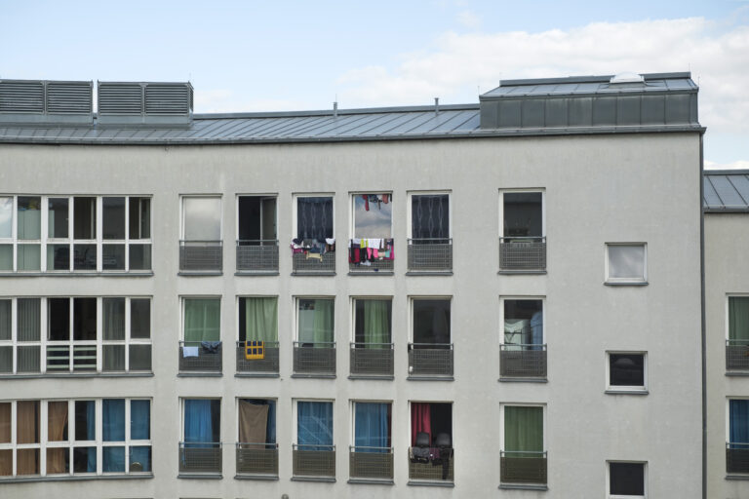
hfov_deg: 37.5
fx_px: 1103
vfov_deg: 25.5
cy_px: 250
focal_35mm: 53
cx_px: 374
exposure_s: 1/1700
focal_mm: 35
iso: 200
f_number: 2.8
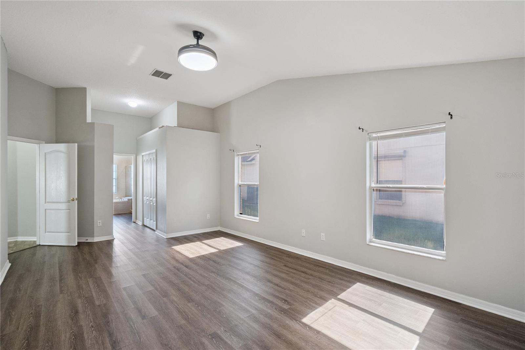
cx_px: 262
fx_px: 233
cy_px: 175
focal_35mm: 16
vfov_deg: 73.8
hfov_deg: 96.7
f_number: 9
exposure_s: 1/50
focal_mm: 16
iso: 2500
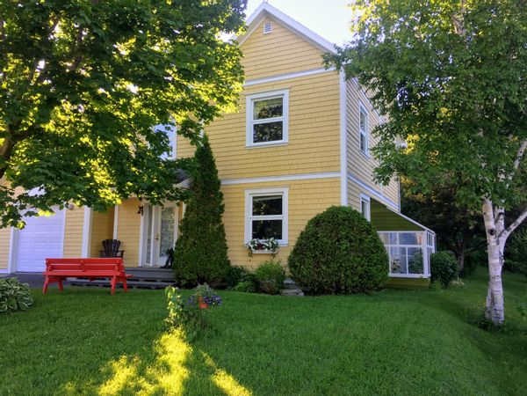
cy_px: 198
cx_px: 264
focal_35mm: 29
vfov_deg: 48.2
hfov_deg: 61.7
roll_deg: -0.9
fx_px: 442
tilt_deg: +7.5
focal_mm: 4.15
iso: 32
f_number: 2.2
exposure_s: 1/132
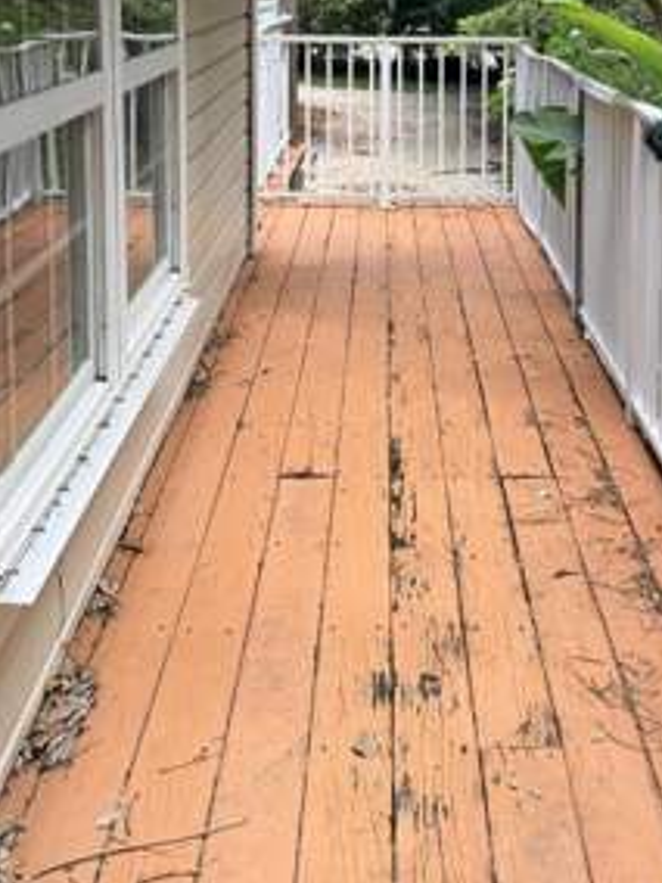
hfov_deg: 26.9
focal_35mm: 54
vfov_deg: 34.1
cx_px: 441
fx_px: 1377
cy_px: 140
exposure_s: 1/788
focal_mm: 6.76
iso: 80
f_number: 1.78
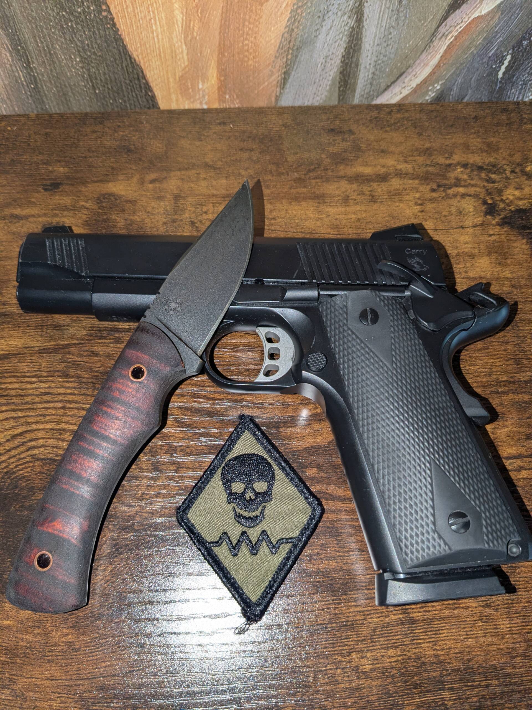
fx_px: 553
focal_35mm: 27
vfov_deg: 65.3
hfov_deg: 51.4
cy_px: 355
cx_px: 266
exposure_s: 1/60
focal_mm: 4.38
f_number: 1.73
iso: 89
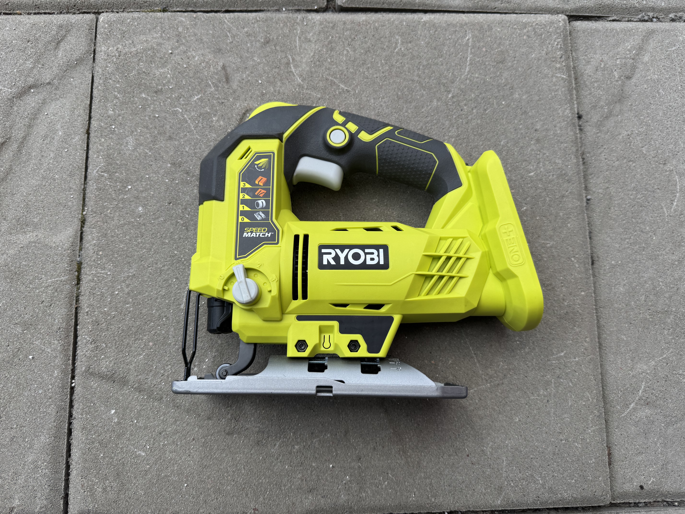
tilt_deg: -84.6
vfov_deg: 56.8
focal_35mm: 24
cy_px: 257
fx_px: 475
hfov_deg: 71.6
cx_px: 342
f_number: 1.78
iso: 80
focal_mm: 6.76
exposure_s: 1/952
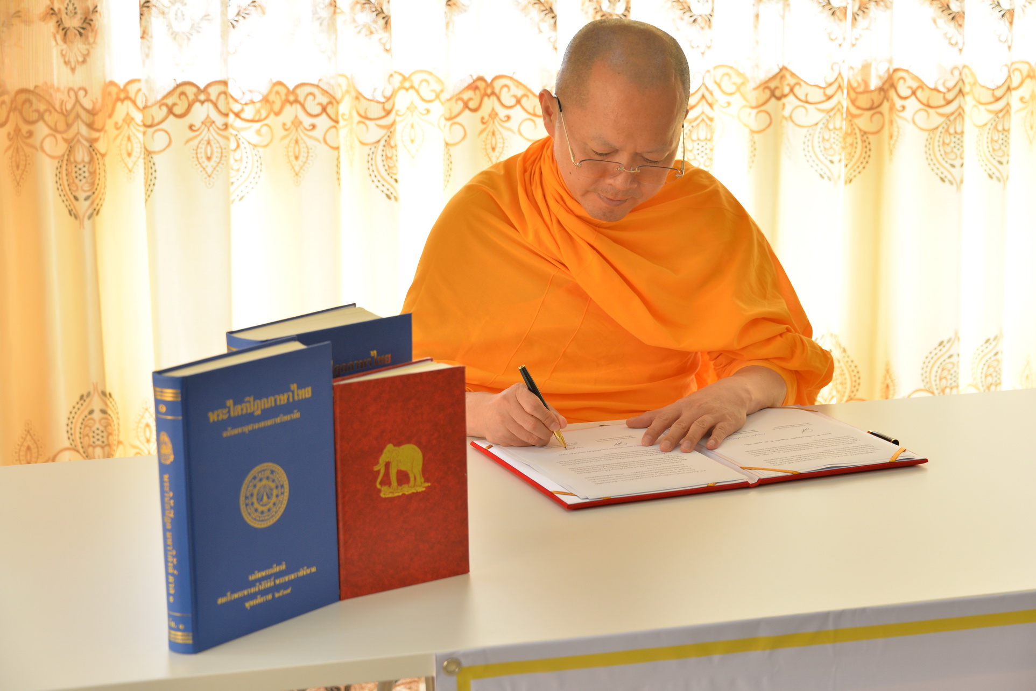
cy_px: 346
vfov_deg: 19.5
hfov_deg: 28.8
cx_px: 518
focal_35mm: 70
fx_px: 2015
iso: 800
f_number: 5.6
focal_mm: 70
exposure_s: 1/160
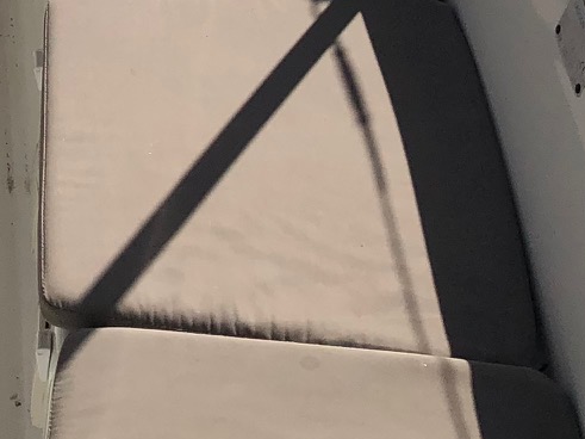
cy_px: -283
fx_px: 2011
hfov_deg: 15.4
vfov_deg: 11.7
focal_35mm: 119
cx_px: -267
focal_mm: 3.99
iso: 25
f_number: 1.8
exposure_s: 1/5348
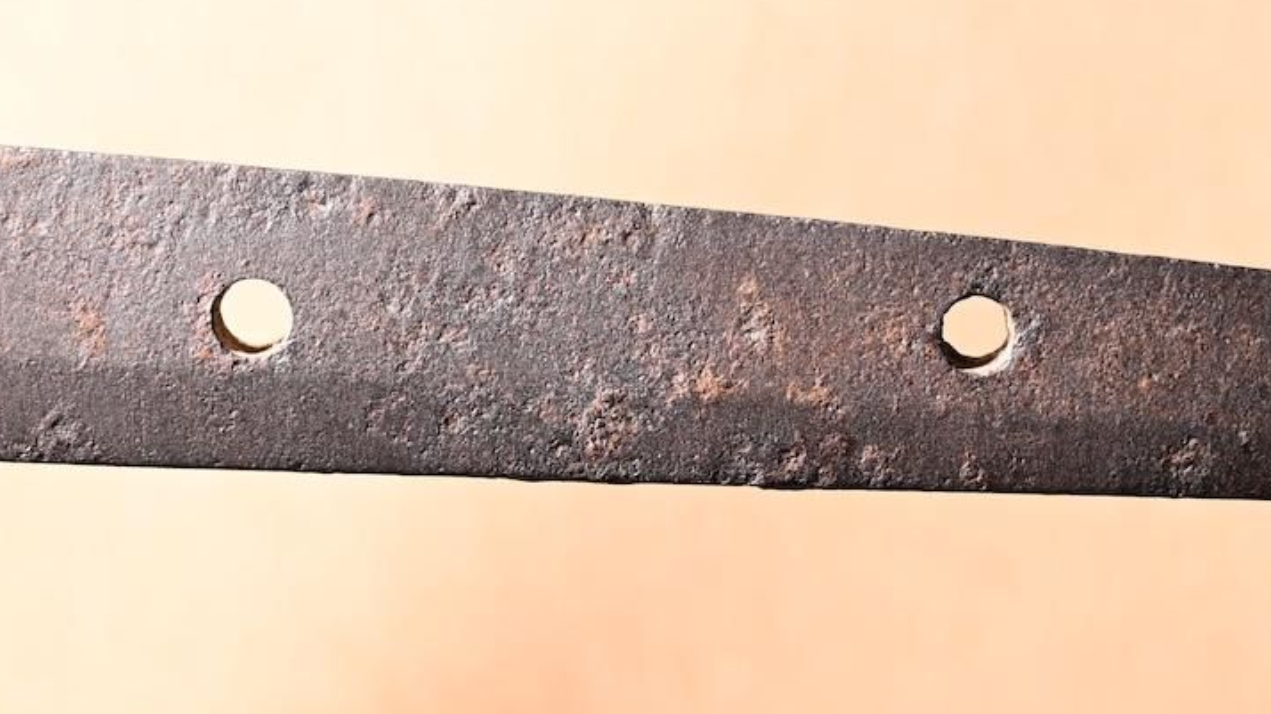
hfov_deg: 18.8
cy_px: 277
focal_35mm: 114
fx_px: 3841
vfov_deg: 10.6
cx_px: 545
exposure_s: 1/2
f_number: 4.2
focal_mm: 37
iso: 100
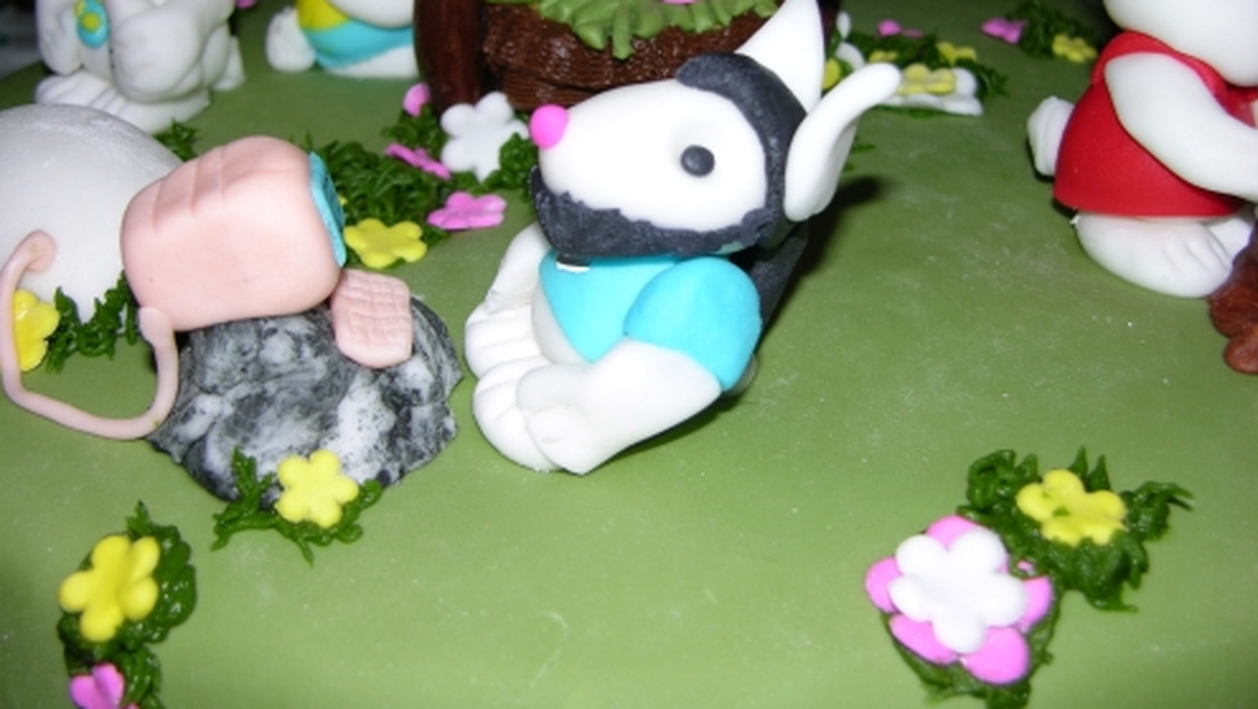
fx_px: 1836
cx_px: 628
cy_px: 245
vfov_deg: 21.8
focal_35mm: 55
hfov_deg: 37.8
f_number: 3
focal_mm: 12.7
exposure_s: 1/60.1
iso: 50
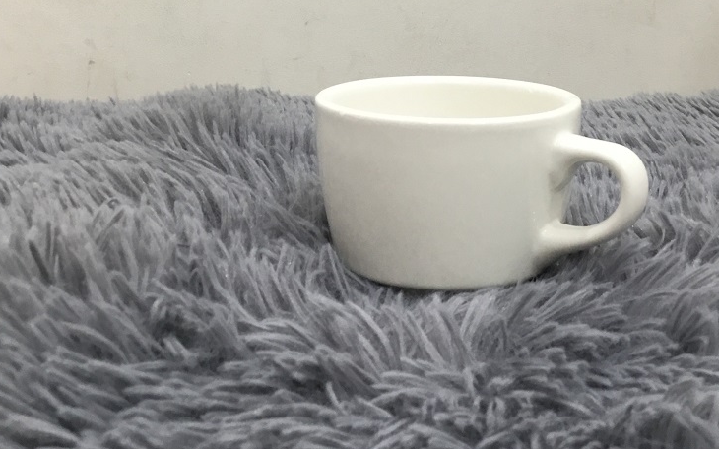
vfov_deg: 23.8
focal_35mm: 54
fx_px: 1058
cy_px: 124
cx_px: 414
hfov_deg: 37.5
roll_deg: +1.4
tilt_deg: -12.1
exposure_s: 1/33
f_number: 2.4
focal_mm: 3.3
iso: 100
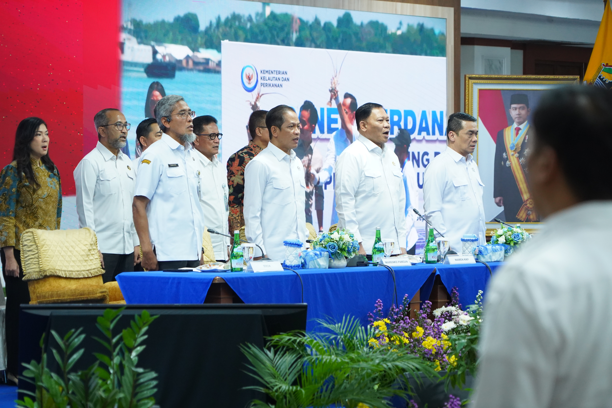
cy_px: 204
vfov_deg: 8.7
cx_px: 306
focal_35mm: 157
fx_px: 2669
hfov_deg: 13.1
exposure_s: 1/125
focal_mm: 157
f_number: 6.3
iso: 4000
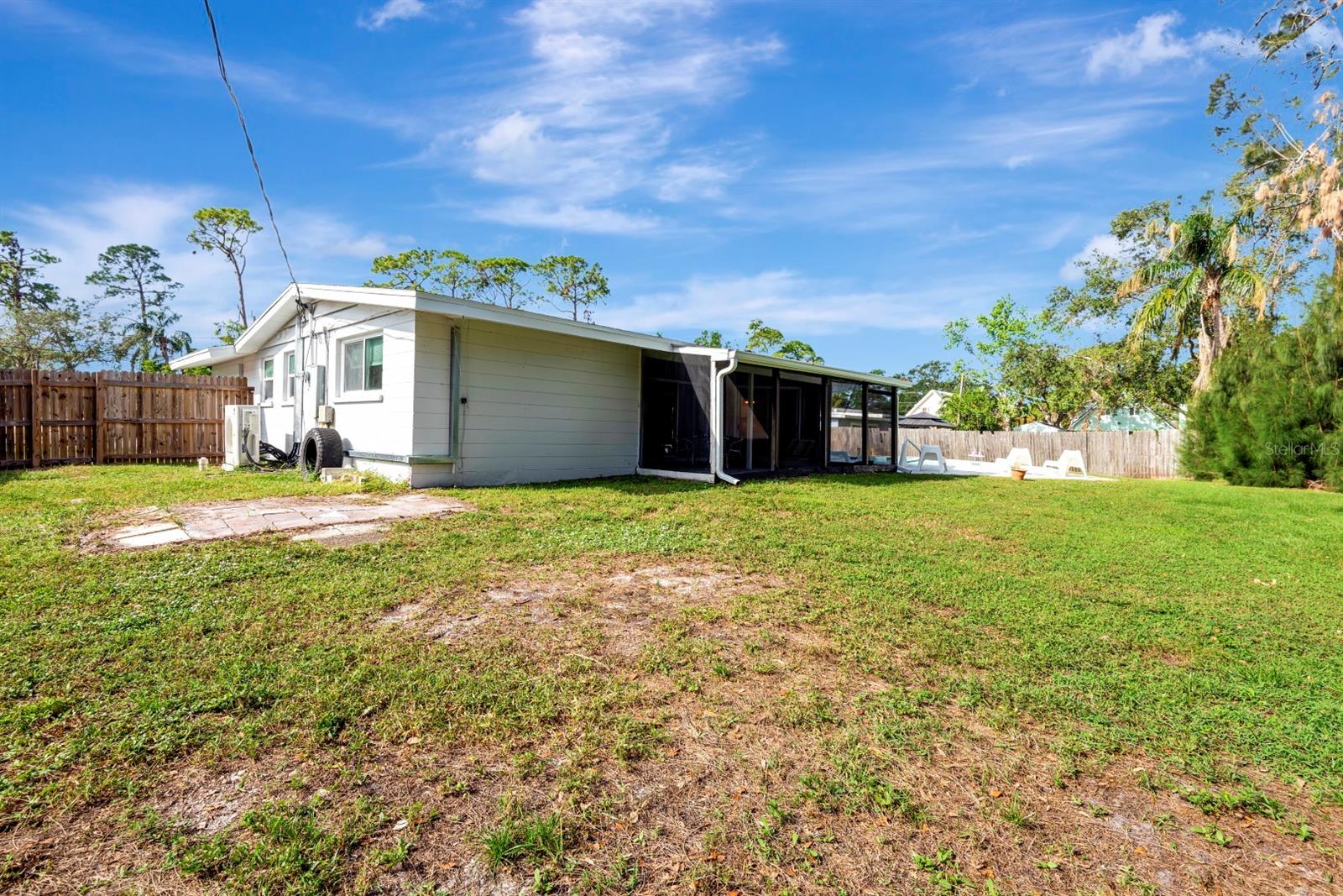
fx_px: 597
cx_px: 672
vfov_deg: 73.8
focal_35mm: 16
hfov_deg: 96.7
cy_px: 448
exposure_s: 1/40
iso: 100
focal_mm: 16
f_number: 9
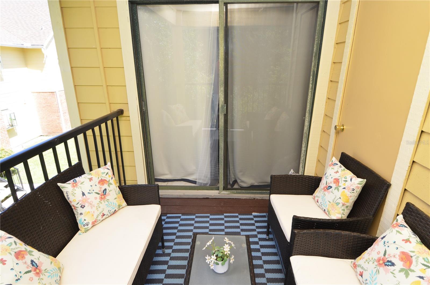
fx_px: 215
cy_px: 142
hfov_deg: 90.1
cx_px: 215
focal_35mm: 18
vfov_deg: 67.3
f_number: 5.6
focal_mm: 12
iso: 280
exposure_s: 1/125
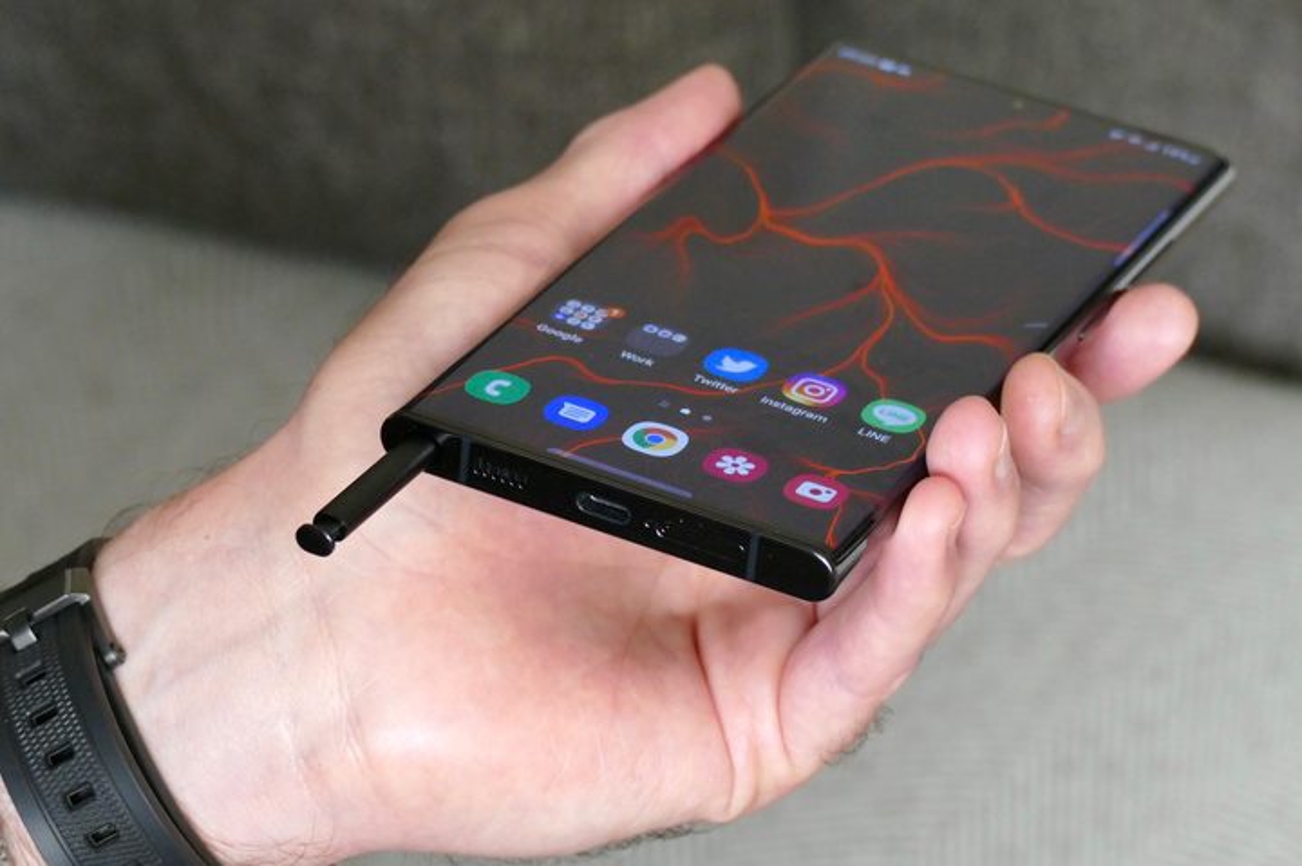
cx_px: 651
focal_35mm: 170
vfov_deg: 8.1
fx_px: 6144
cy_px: 433
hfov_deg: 12.1
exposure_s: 1/40
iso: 1600
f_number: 4.5
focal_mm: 61.93
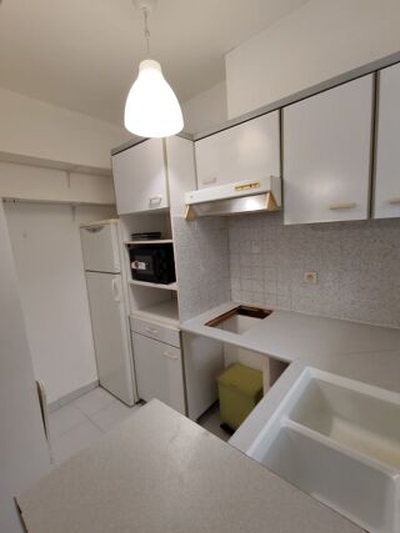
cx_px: 200
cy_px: 266
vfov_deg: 94.5
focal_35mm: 16
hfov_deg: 78.1
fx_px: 247
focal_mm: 1.67
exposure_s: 1/33.3
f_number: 2.2
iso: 101
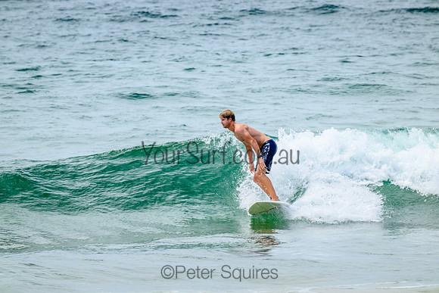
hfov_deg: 2.6
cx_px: 220
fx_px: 9757
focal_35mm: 800
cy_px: 146
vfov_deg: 1.7
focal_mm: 800
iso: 1800
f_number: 11
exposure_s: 1/2000
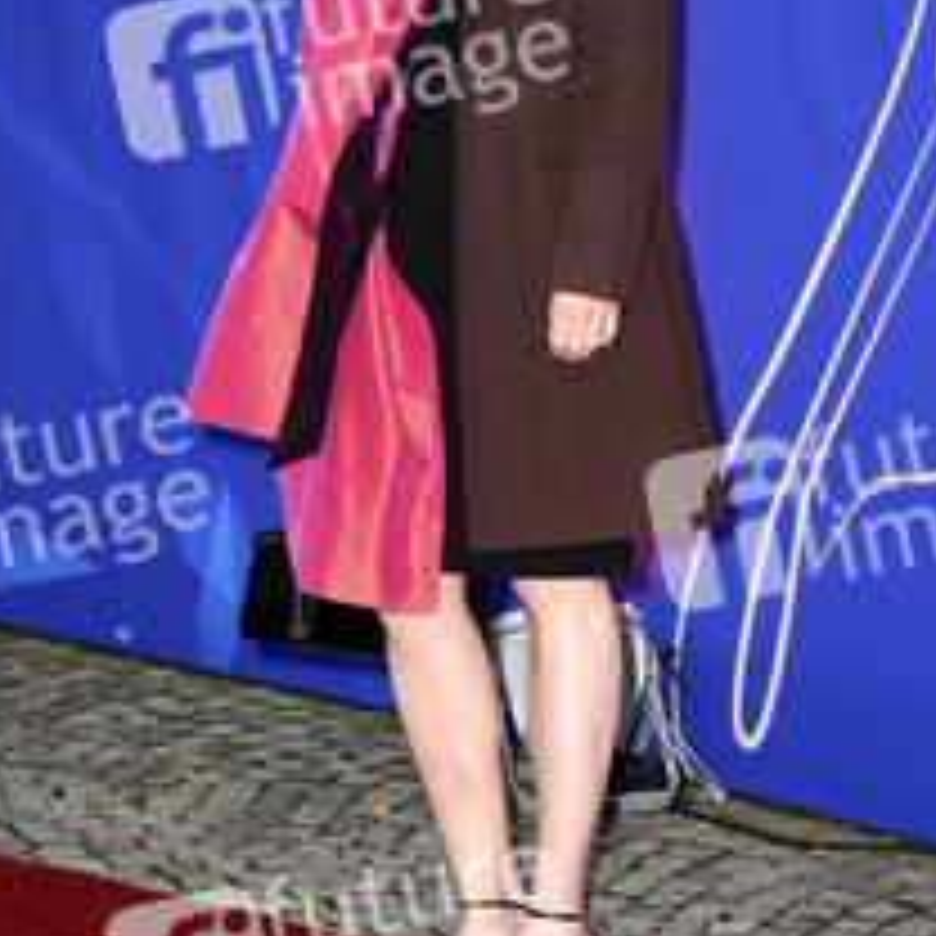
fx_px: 4191
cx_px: 468
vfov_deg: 12.7
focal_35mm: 137
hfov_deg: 12.7
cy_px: 279
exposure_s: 1/60
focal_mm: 56
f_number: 5.6
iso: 400
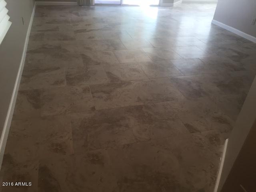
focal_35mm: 29
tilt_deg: -32.9
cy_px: 96
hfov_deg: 61.7
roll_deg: -3.7
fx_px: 214
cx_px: 128
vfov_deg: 48.2
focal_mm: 4.15
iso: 32
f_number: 2.2
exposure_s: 1/40
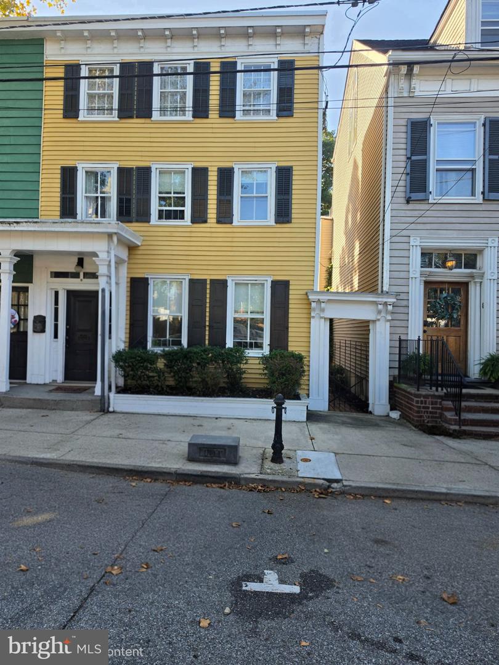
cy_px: 332
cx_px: 250
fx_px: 442
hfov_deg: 58.9
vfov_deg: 73.9
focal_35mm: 23
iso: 64
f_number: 1.4
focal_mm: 6.5
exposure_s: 1/2500
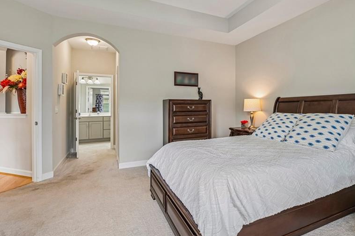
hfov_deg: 86.1
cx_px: 210
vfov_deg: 64.4
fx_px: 187
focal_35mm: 19
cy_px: 114
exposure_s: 1/25
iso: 200
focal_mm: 14
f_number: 9
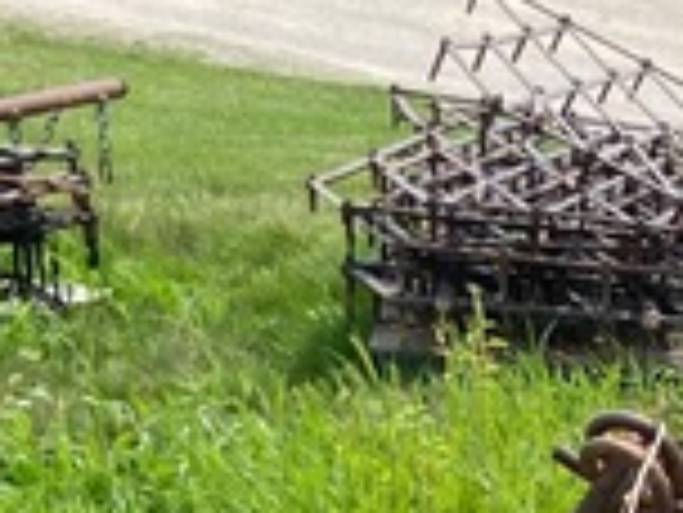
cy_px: 886
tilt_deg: -26.4
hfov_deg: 13.6
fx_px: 2703
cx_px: 1002
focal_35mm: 137
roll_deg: +0.5
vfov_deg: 10.3
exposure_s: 1/1447
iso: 32
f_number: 1.8
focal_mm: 4.25
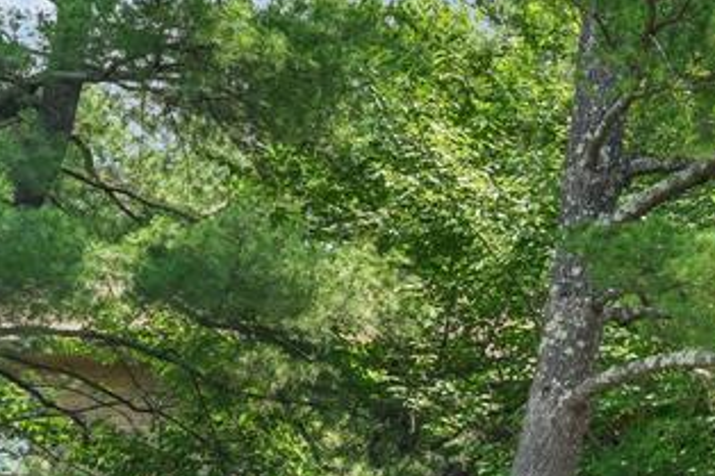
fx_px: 2263
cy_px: 629
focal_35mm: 114
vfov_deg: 11.7
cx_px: 931
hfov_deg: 16.9
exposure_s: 1/60
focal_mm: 35
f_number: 9
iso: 100
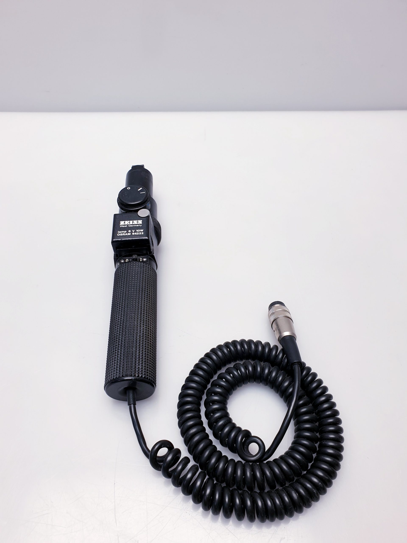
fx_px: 408
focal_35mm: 26
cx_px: 204
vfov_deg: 67.3
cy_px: 272
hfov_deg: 53.1
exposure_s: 1/100
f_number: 2.4
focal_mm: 4.3
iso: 64
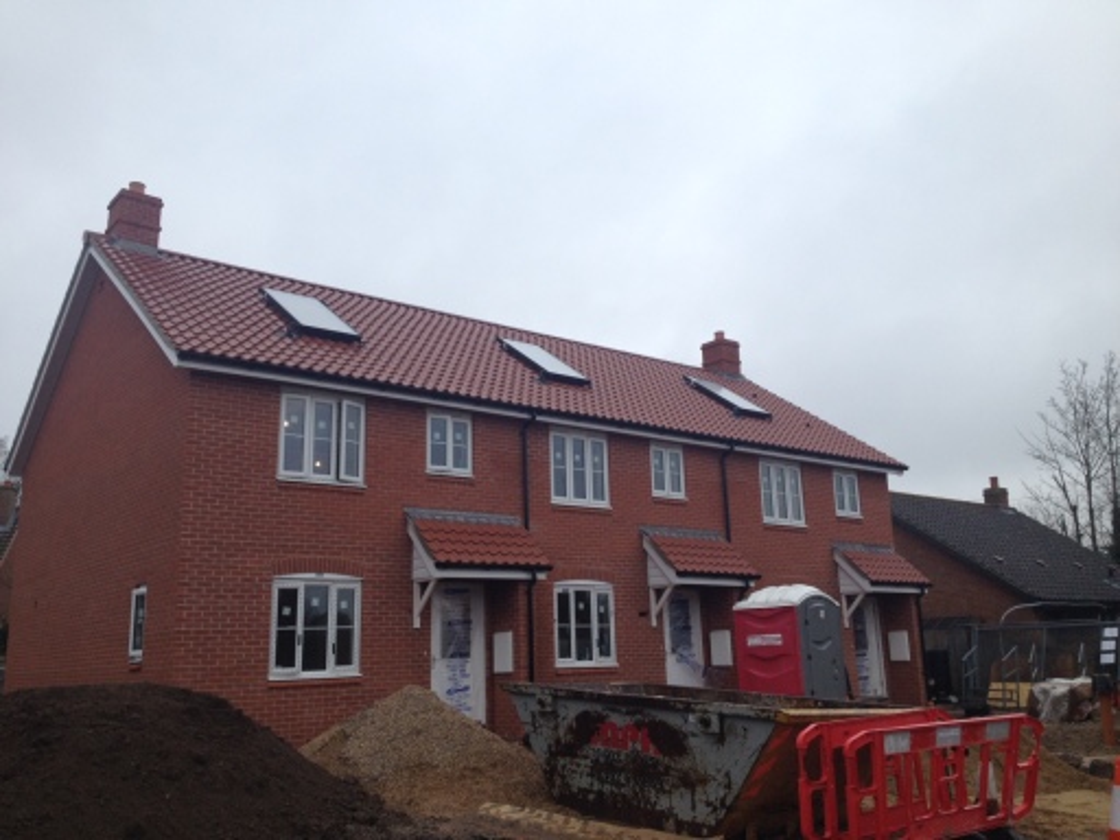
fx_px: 1132
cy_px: 420
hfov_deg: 52.6
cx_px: 560
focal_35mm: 35
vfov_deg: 40.7
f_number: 2.4
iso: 50
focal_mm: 4.28
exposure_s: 1/400
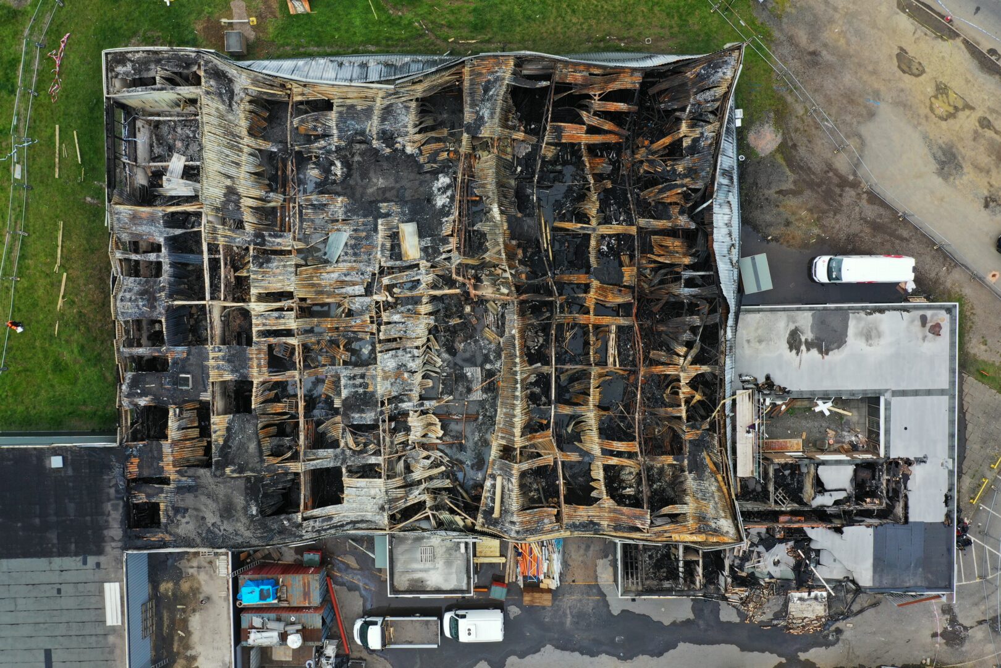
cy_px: 334
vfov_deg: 46.4
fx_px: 778
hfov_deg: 65.5
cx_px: 500
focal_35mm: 28
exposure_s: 1/200
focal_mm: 10.26
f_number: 6.3
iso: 100
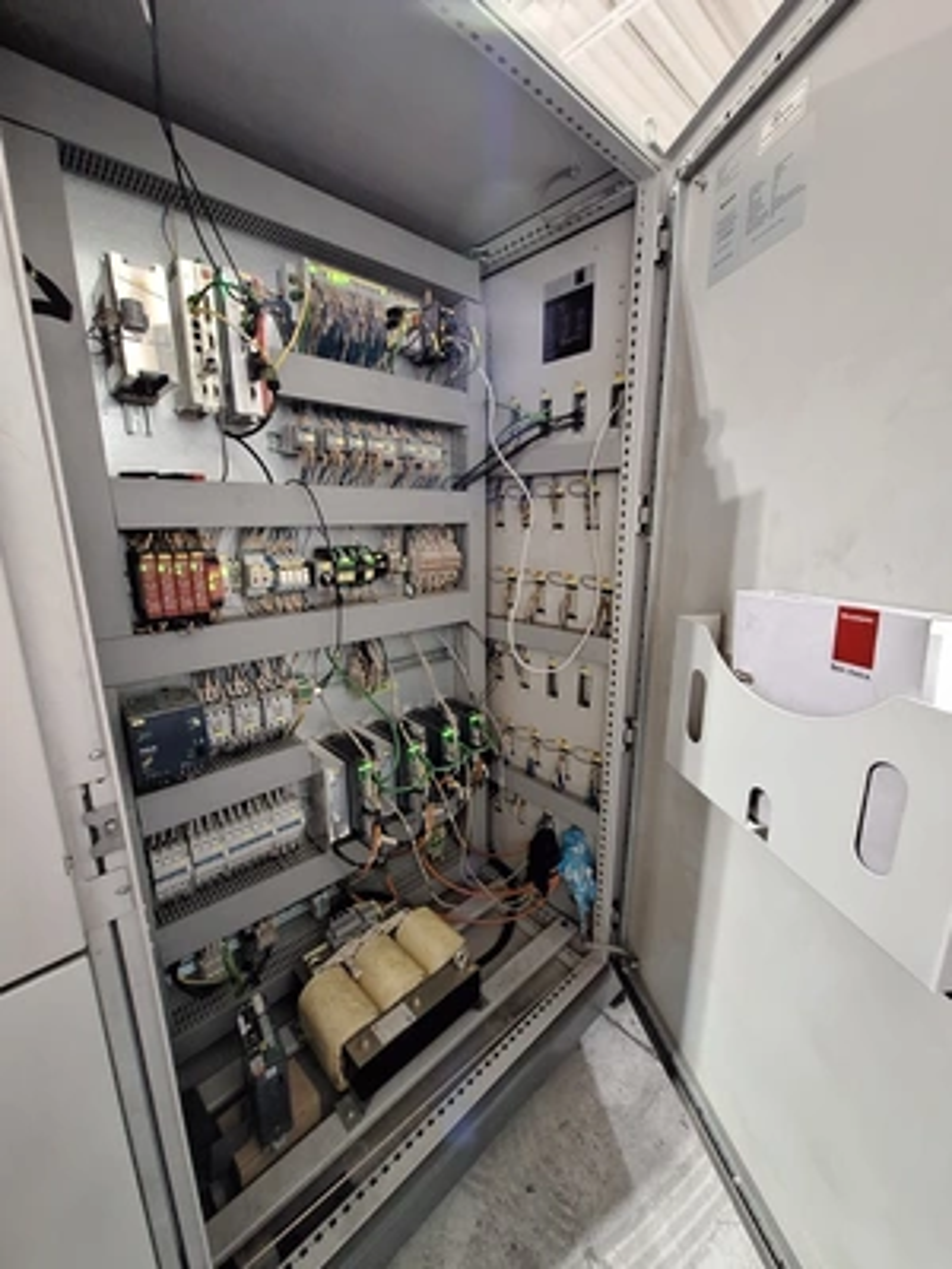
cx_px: 476
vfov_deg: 106.2
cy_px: 634
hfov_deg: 89.9
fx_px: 477
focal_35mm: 13
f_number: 2.2
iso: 400
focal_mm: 1.74
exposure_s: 1/24
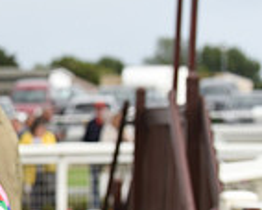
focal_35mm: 268
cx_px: -260
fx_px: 2081
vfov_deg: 5.8
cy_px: 211
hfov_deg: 7.0
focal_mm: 70
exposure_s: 1/2000
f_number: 5.6
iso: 500
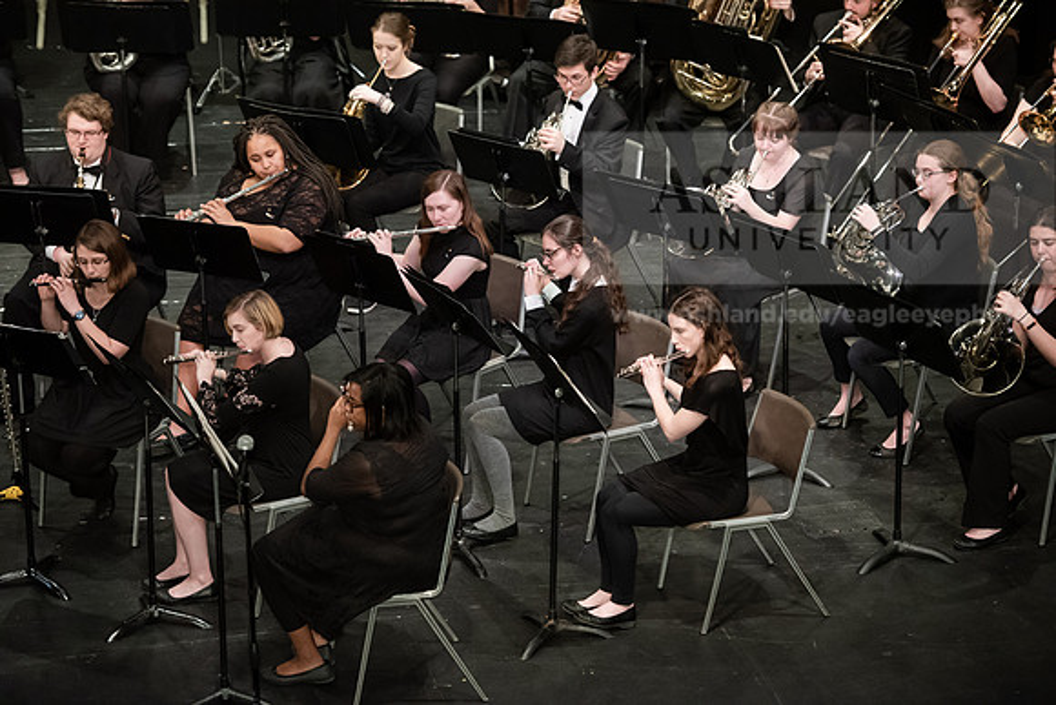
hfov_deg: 15.8
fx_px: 3814
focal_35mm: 130
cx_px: 528
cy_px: 352
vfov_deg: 10.6
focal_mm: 130
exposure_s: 1/200
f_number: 3.5
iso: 3200
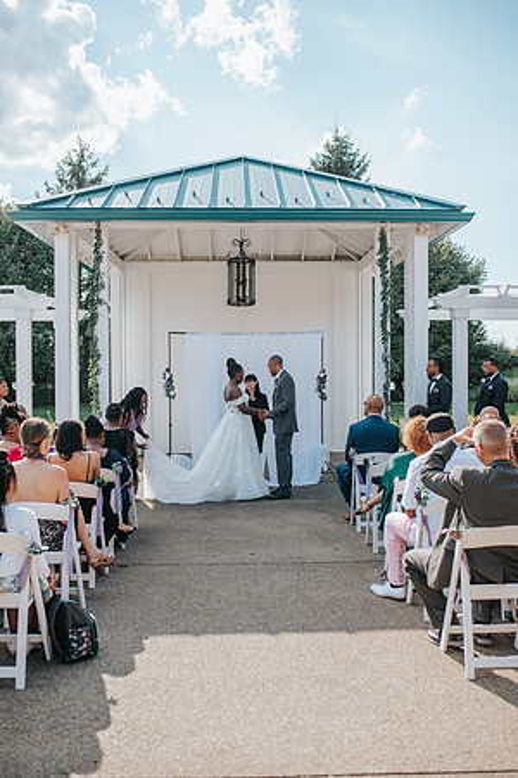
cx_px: 259
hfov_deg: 37.9
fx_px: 755
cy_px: 389
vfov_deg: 54.4
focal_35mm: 35
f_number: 3.2
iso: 100
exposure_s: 1/1250
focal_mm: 35
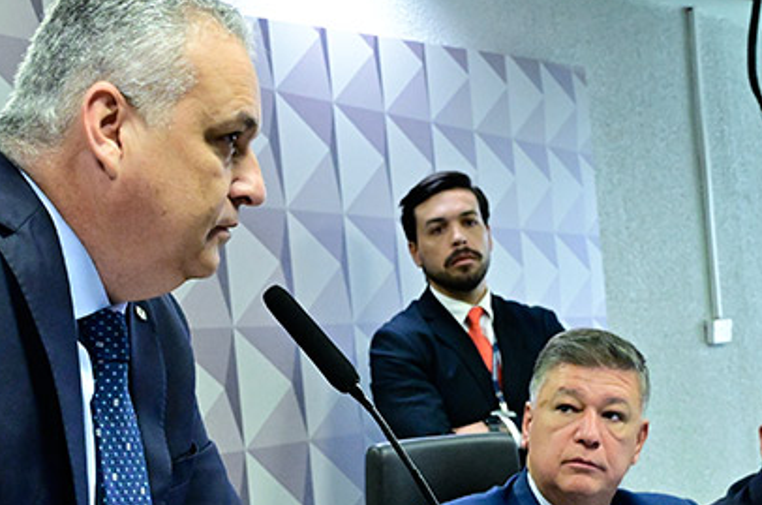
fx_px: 1880
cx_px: 392
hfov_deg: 22.9
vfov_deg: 15.1
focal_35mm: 89
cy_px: 464
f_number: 5
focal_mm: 28
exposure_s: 1/200
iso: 4000
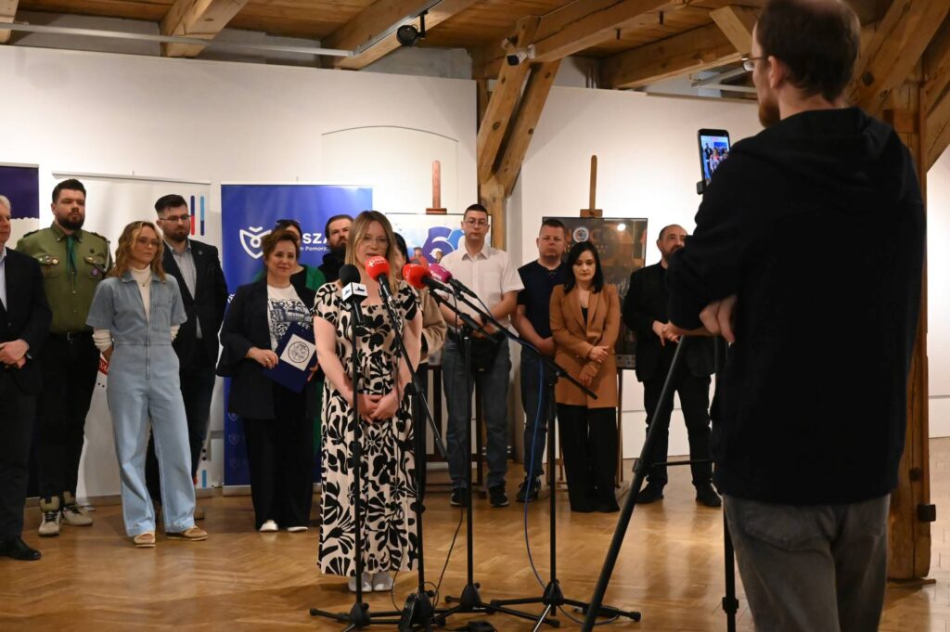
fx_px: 1187
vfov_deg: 29.8
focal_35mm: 45
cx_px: 475
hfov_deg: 43.6
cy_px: 316
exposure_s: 1/250
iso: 12800
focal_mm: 45
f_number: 8
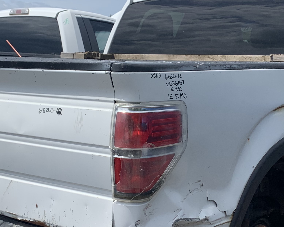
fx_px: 555
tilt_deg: -8.6
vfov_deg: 23.1
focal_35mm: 66
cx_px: 140
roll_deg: -0.7
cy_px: 134
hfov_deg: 28.7
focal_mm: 4.25
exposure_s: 1/2994
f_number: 1.8
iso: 25
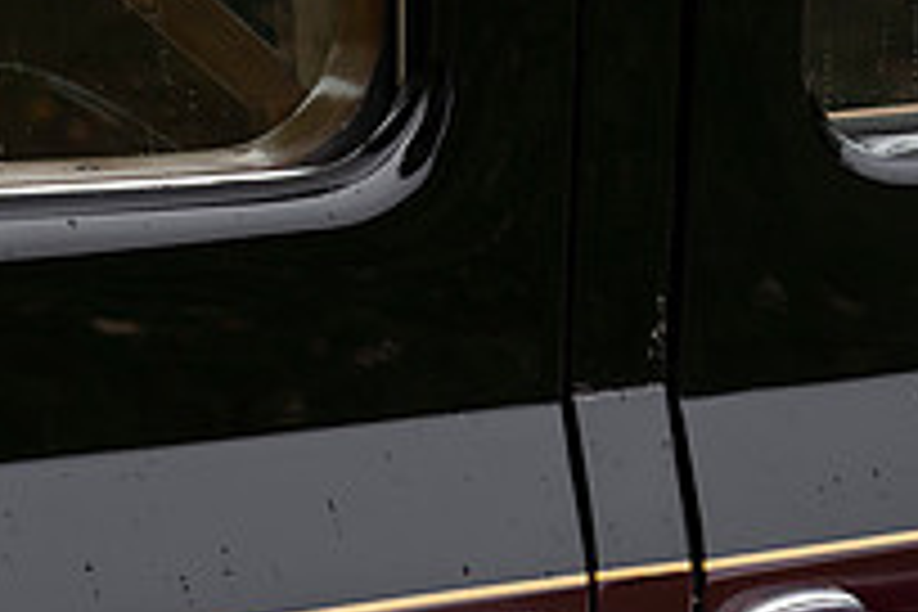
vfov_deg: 9.3
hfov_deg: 13.9
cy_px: 452
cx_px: 580
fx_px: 3774
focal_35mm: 148
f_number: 5.6
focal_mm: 52
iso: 200
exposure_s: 1/250
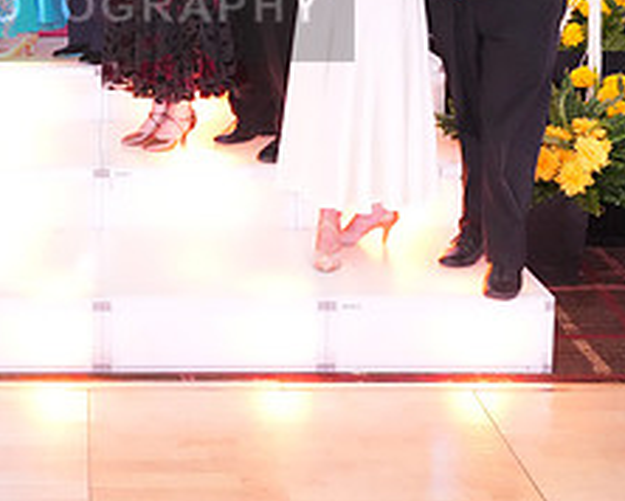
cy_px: -13
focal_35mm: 71
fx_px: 1314
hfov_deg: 25.8
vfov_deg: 20.8
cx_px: 48
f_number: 5.6
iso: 8000
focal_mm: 29
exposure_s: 1/250
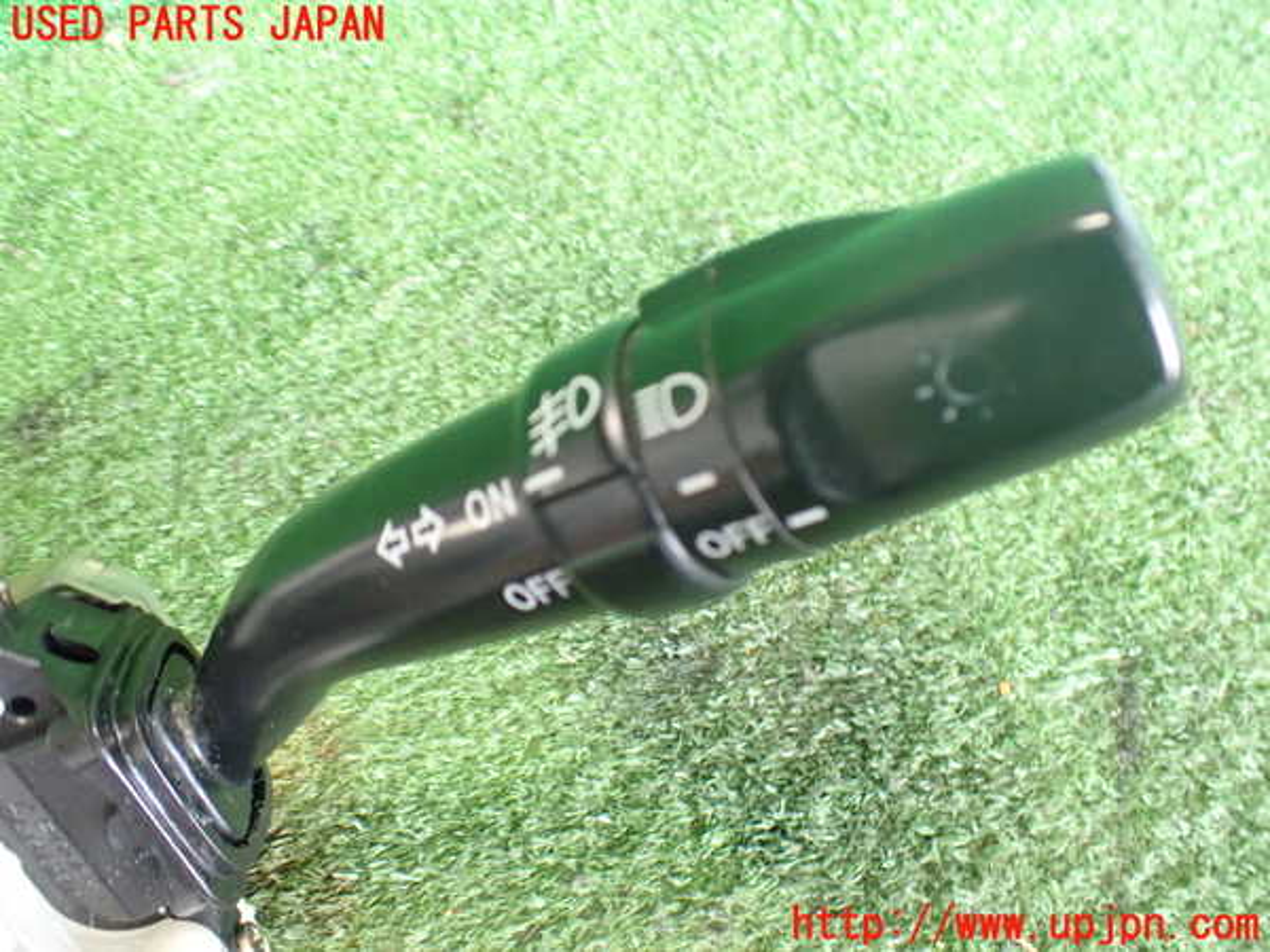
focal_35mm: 30
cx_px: 635
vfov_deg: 46.8
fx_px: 1101
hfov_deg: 60.0
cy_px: 476
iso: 800
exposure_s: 1/60
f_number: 2.3
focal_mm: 5.4
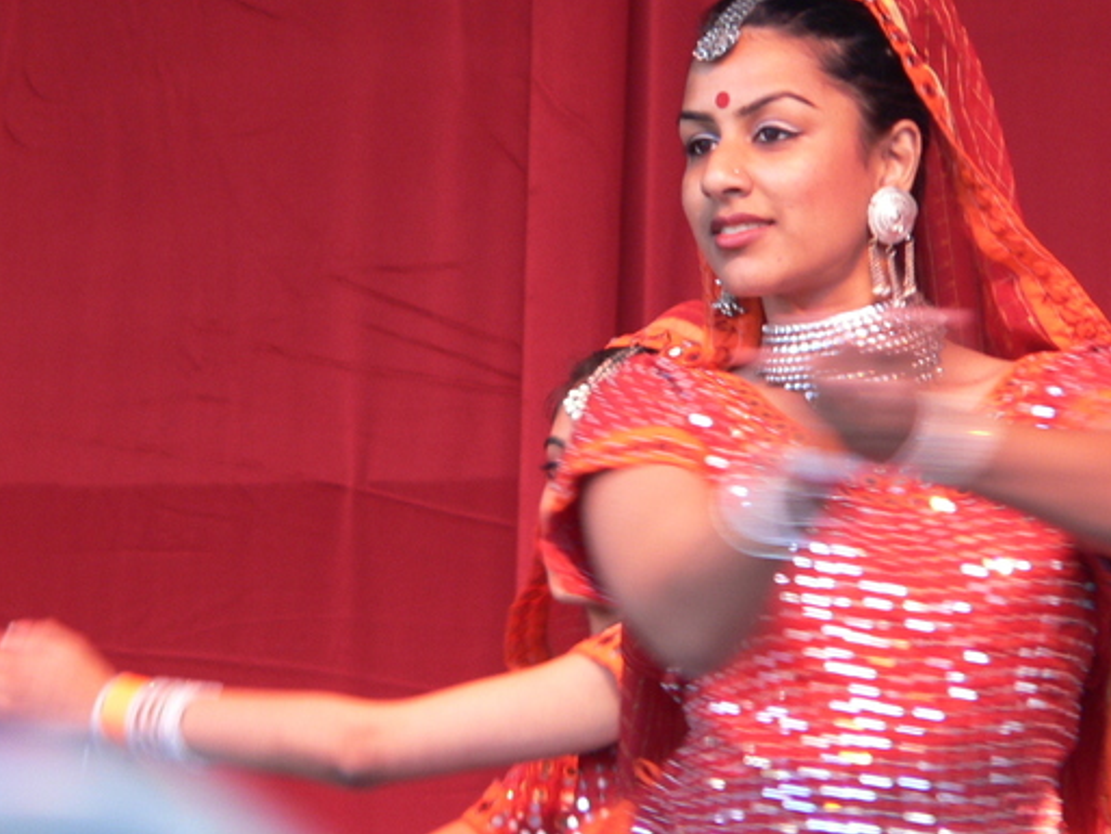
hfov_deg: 3.4
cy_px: 286
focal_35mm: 575
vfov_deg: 2.6
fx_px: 18459
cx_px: 520
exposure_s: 1/60
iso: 100
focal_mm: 67.3
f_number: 2.8
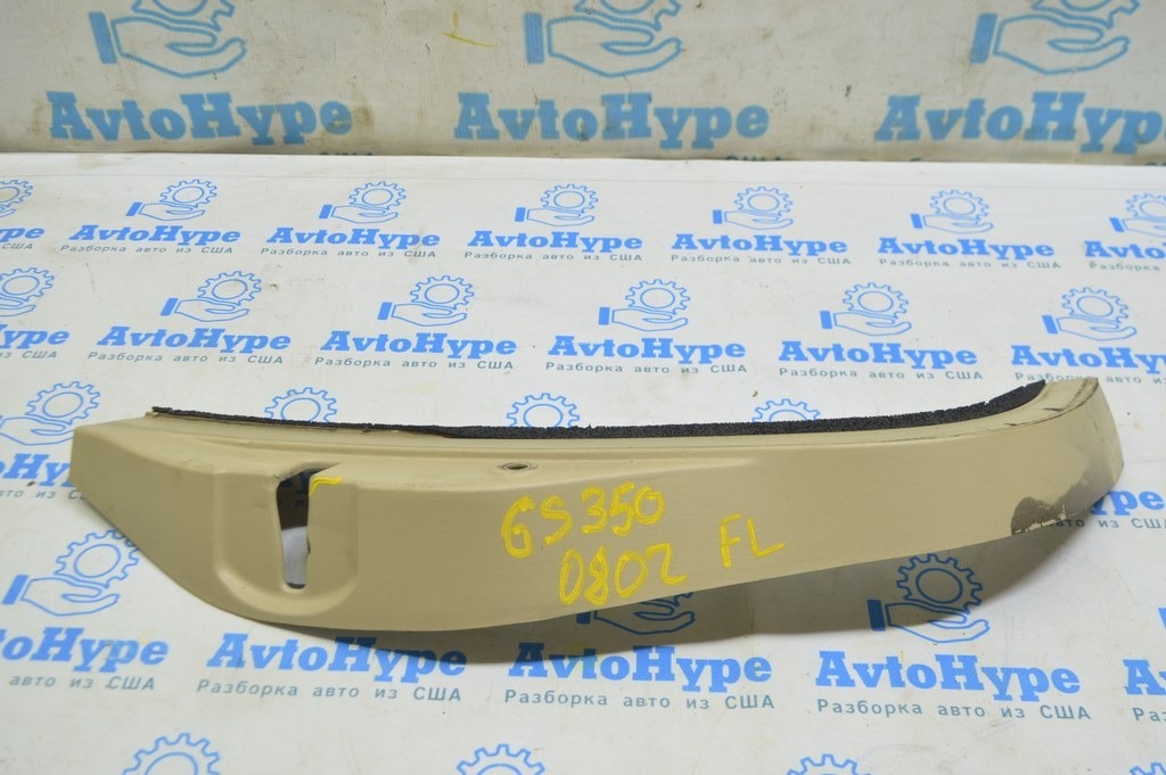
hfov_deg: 53.2
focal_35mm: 36
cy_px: 388
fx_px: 1165
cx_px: 583
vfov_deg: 36.8
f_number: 5.6
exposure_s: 1/20
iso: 400
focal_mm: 24
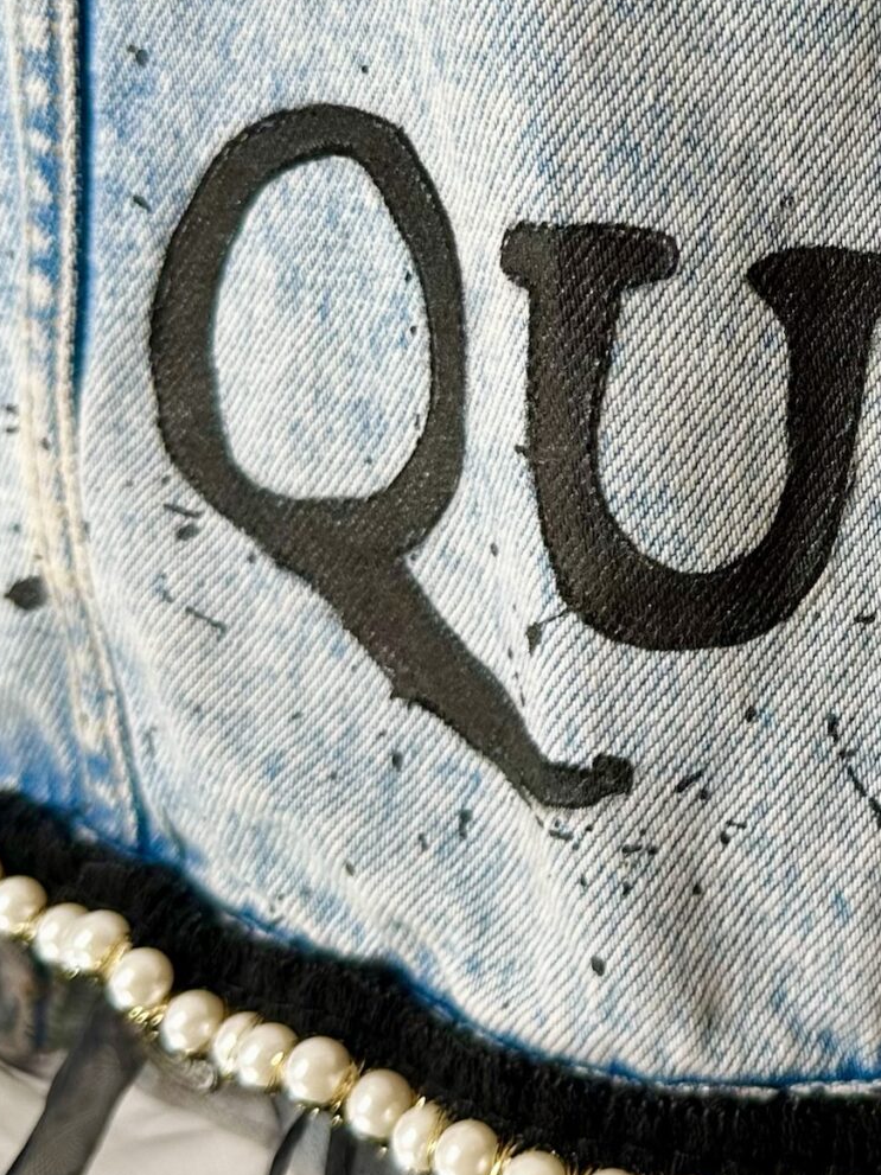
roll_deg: -2.5
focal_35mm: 62
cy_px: 327
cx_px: 958
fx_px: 2104
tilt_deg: -8.9
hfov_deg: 22.4
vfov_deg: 30.8
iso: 64
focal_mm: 6.86
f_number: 1.78
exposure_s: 1/147
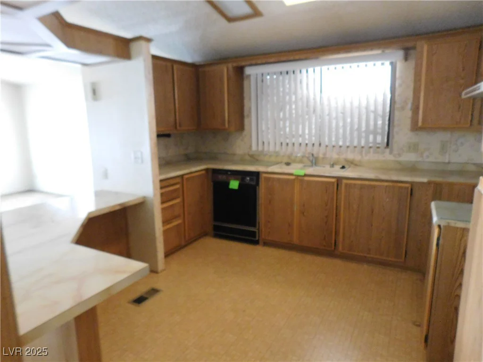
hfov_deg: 73.9
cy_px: 181
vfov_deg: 58.9
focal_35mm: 23
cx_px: 242
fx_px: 321
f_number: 3
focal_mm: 4
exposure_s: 1/4
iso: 800
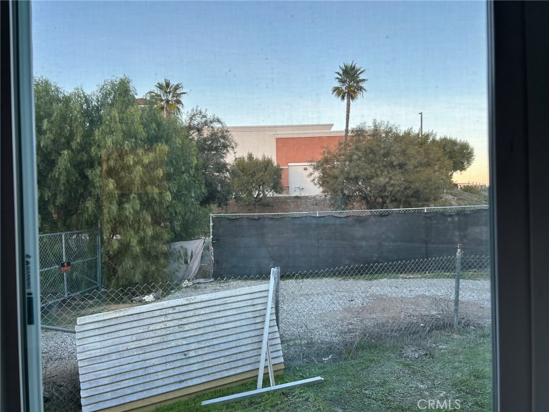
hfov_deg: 67.3
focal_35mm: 26
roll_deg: +1.6
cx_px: 274
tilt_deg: -0.6
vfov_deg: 53.1
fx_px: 412
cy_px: 206
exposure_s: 1/120
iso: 50
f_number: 1.5
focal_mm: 5.7
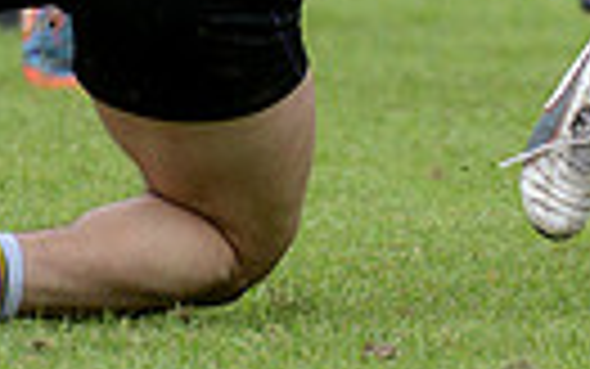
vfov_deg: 1.1
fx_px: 19577
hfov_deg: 1.7
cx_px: 856
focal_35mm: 1217
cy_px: -425
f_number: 4
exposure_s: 1/1250
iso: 400
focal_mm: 270
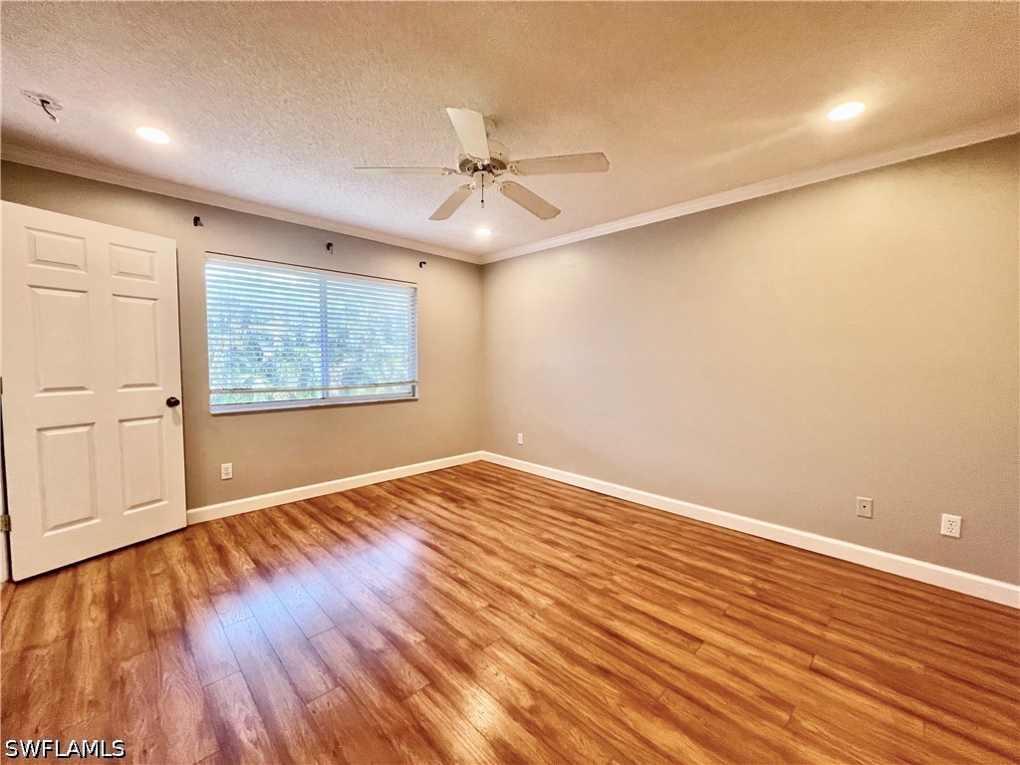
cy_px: 382
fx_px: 383
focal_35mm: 13
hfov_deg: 106.2
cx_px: 510
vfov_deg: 89.9
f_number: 1.8
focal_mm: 1.57
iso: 200
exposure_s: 1/120
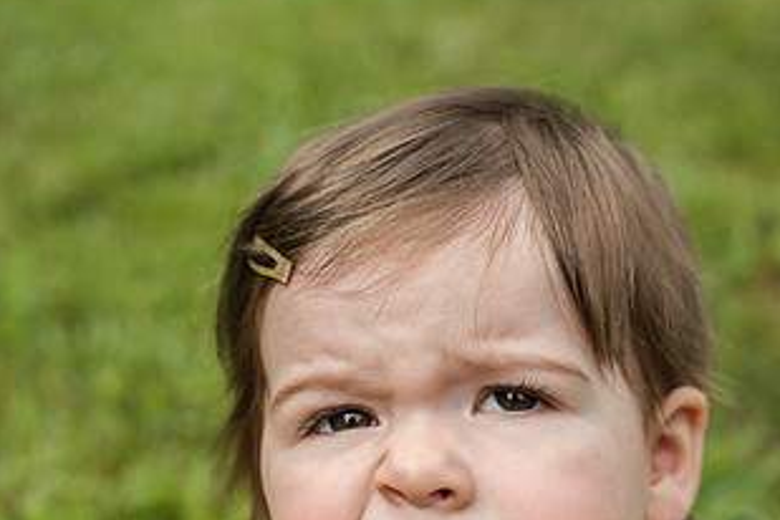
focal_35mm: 94
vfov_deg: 14.4
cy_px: 453
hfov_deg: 21.7
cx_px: 464
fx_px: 2037
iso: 400
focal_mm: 50
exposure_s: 1/2500
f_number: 4
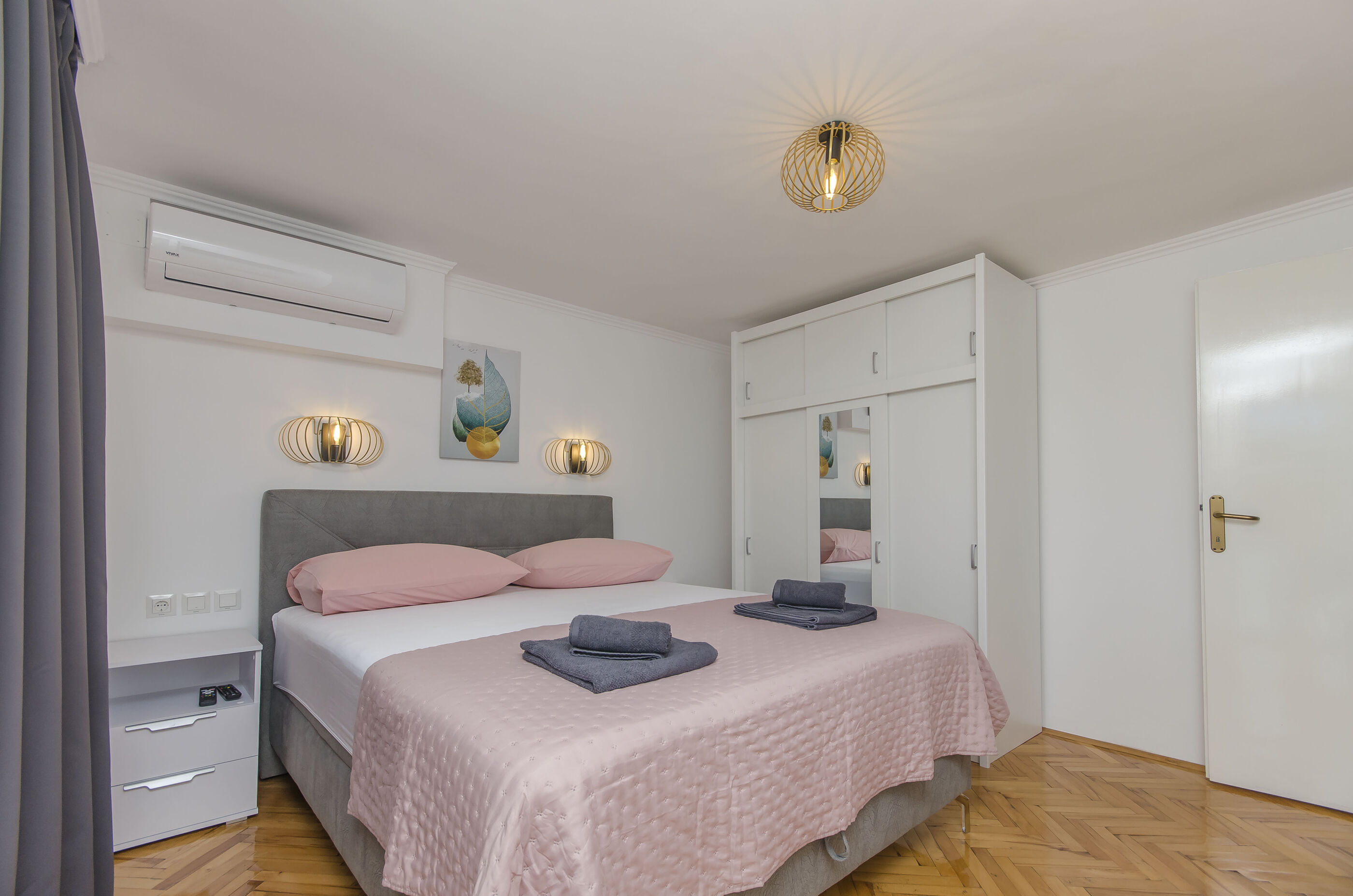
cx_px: 676
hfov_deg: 100.5
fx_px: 563
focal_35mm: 15
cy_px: 448
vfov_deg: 77.1
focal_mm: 10
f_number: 9
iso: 100
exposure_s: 1/100
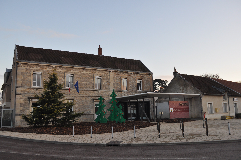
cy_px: 80
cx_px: 120
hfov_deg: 57.3
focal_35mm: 33
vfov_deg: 39.9
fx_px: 221
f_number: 5.6
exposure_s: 1/125
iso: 320
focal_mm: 22
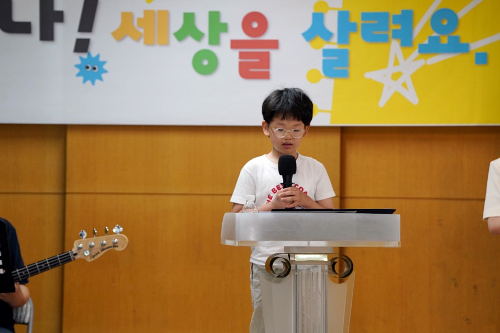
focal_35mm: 200
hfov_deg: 10.3
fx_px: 2778
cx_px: 250
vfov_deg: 6.9
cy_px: 166
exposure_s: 1/250
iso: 1250
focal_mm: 200
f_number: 4
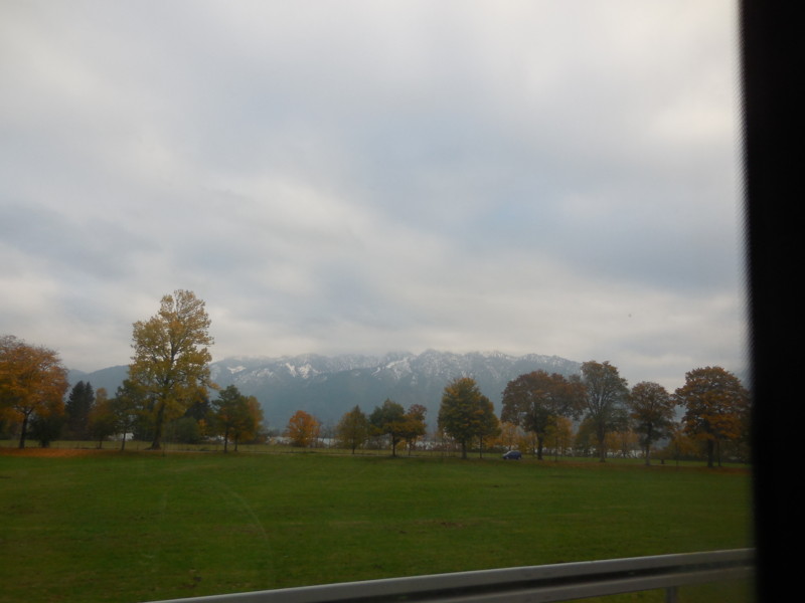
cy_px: 302
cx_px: 402
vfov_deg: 49.7
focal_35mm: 28
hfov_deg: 63.4
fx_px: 651
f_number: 3.5
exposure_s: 1/250
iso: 140
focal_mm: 5
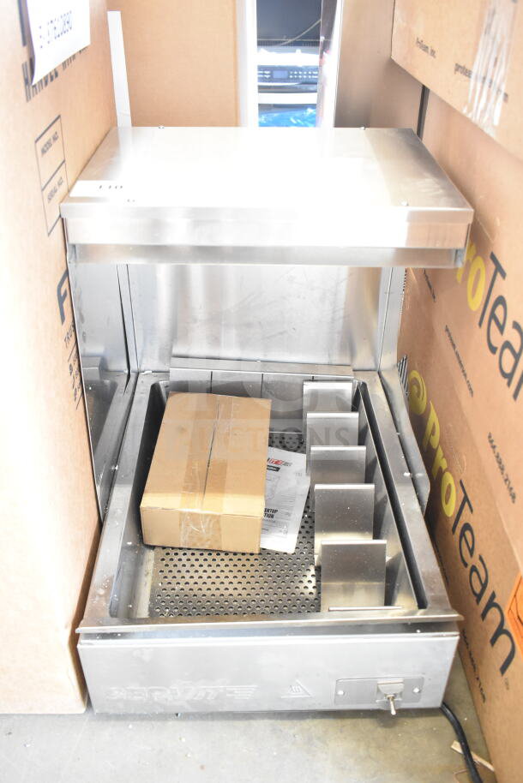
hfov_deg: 41.7
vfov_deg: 59.5
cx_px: 262
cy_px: 392
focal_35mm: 32
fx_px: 686
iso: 2800
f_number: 3.8
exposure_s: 1/30
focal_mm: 21
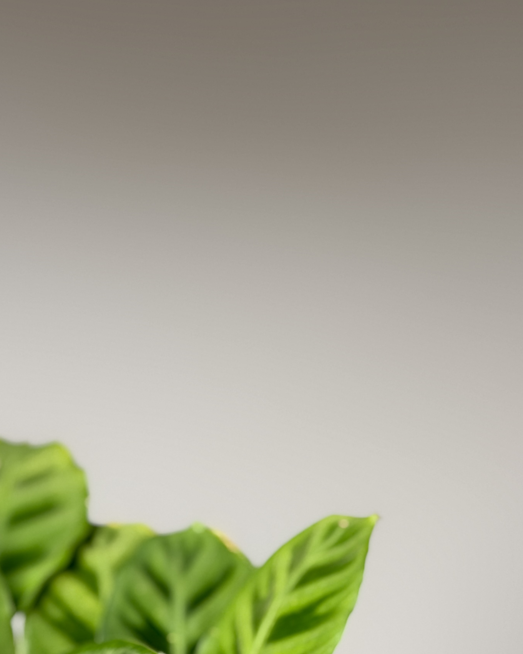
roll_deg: -2.3
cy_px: 657
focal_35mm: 111
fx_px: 2148
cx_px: 121
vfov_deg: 16.9
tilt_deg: -3.7
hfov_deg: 13.8
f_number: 1.78
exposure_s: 1/100
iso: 50
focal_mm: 6.76
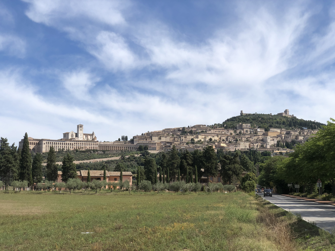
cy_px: 126
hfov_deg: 36.8
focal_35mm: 52
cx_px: 168
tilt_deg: +8.2
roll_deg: +0.9
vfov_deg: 28.0
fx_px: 503
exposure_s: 1/1567
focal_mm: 6
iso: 16
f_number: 2.4
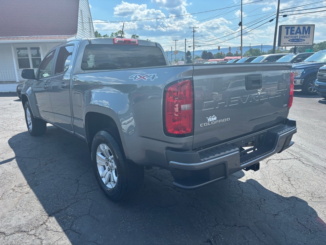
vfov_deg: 53.1
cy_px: 122
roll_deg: +1.8
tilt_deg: -13.5
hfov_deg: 67.3
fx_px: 245
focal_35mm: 26
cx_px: 163
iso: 50
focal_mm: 5.96
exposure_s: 1/1845
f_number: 1.6
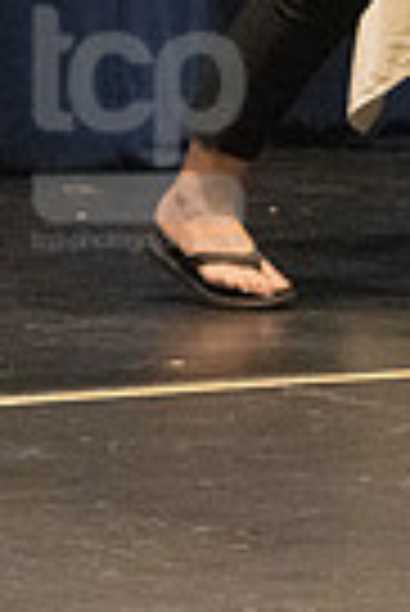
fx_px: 11348
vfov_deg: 3.1
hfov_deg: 2.1
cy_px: -360
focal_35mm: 666
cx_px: 633
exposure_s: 1/250
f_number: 4.5
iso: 8000
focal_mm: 135
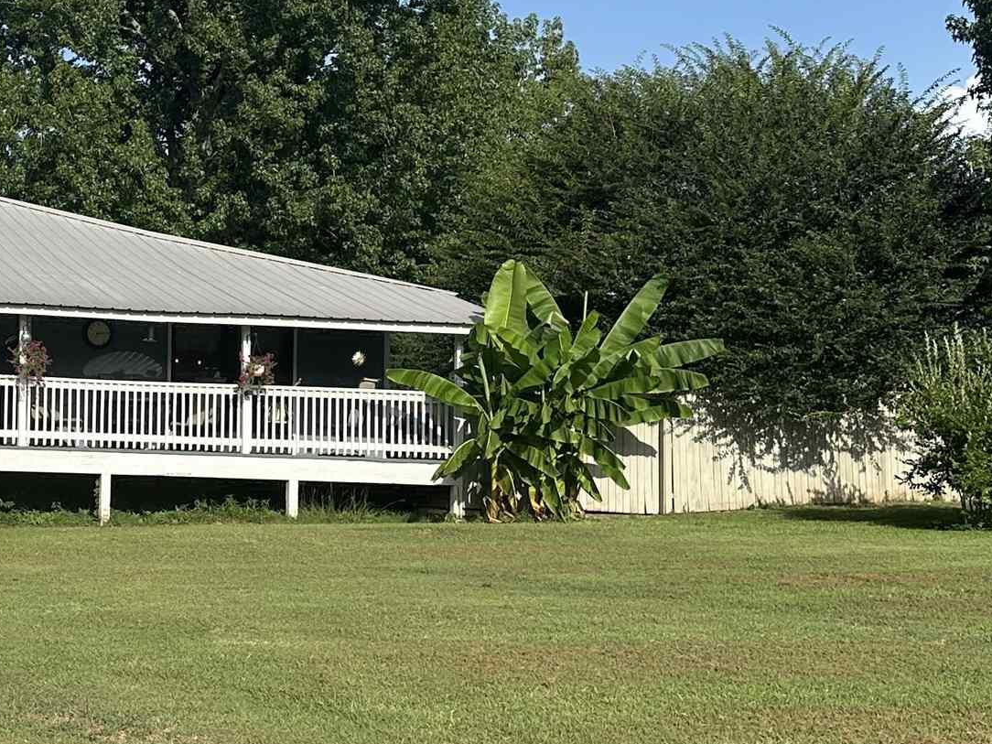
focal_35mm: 68
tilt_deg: +4.4
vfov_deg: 21.6
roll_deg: -2.3
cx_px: -87
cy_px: 348
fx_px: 1949
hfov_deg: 26.4
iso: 80
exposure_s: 1/4348
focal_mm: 6.86
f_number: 1.78
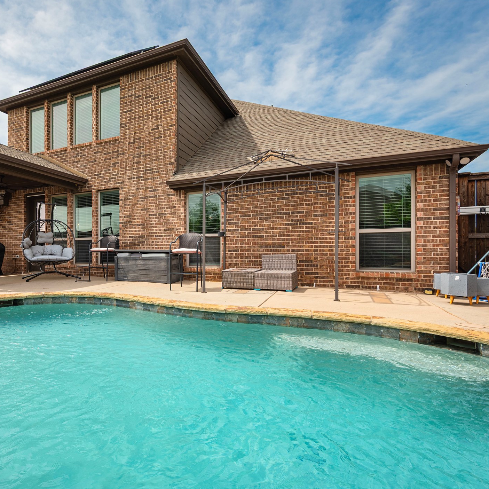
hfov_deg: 69.1
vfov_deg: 72.1
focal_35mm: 21
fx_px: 336
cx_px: 146
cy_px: 250
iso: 100
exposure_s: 1/320
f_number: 7.1
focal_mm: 16
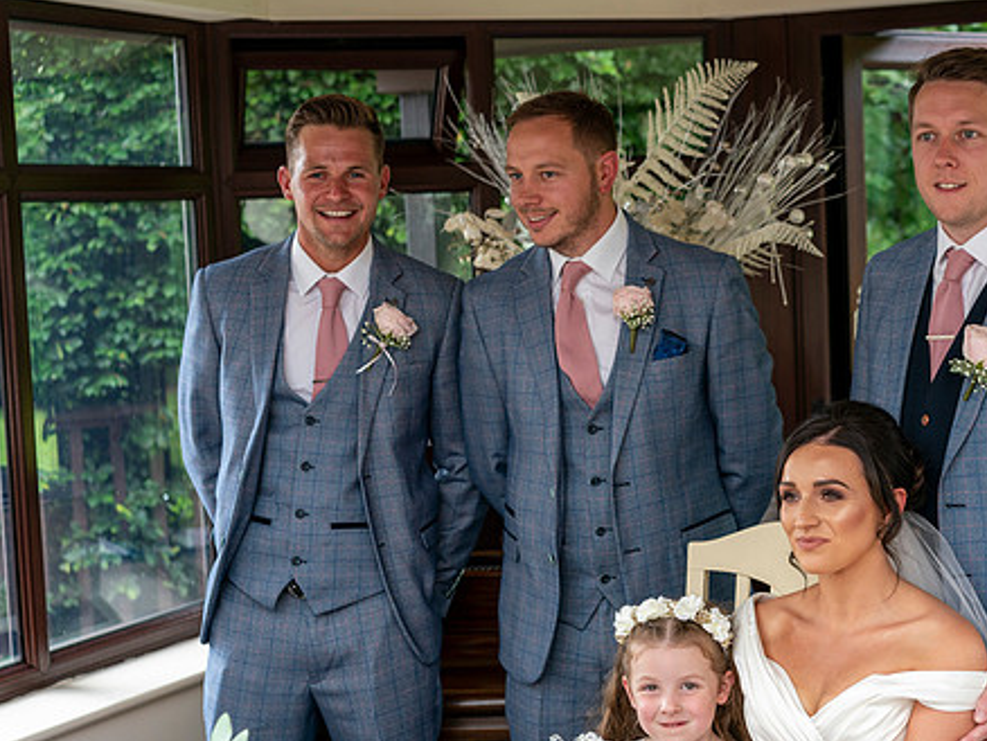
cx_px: 635
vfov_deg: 21.0
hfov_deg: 27.6
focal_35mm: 70
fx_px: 1997
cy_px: 404
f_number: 4
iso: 400
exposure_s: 1/160
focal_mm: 55
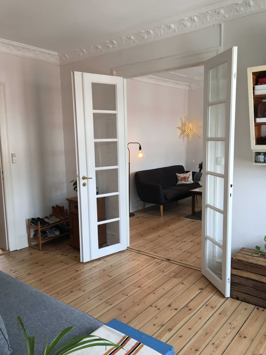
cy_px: 178
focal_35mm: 29
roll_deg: +1.7
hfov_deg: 48.2
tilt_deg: -6.2
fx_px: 297
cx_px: 133
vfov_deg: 61.7
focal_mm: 4.15
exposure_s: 1/33
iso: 25
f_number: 2.2
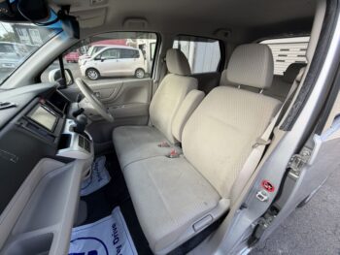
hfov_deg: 102.0
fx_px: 138
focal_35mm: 14
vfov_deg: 85.7
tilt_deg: -27.8
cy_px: 128
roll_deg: -2.3
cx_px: 170
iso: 40
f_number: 2.2
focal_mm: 2.22
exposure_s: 1/161
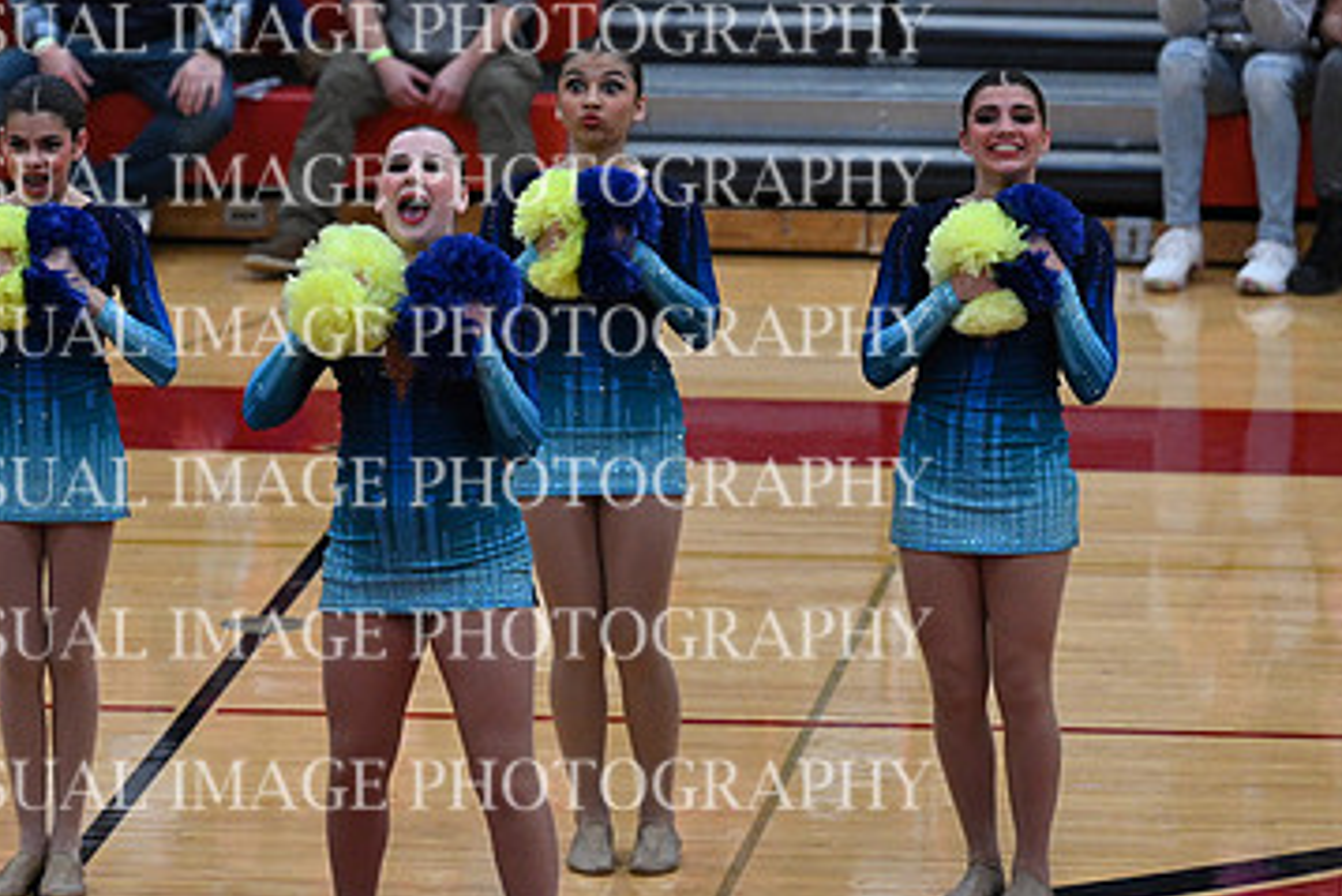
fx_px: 10889
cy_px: 407
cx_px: 390
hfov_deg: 7.0
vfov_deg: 4.7
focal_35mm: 292
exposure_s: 1/400
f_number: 4
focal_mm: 180
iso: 4000
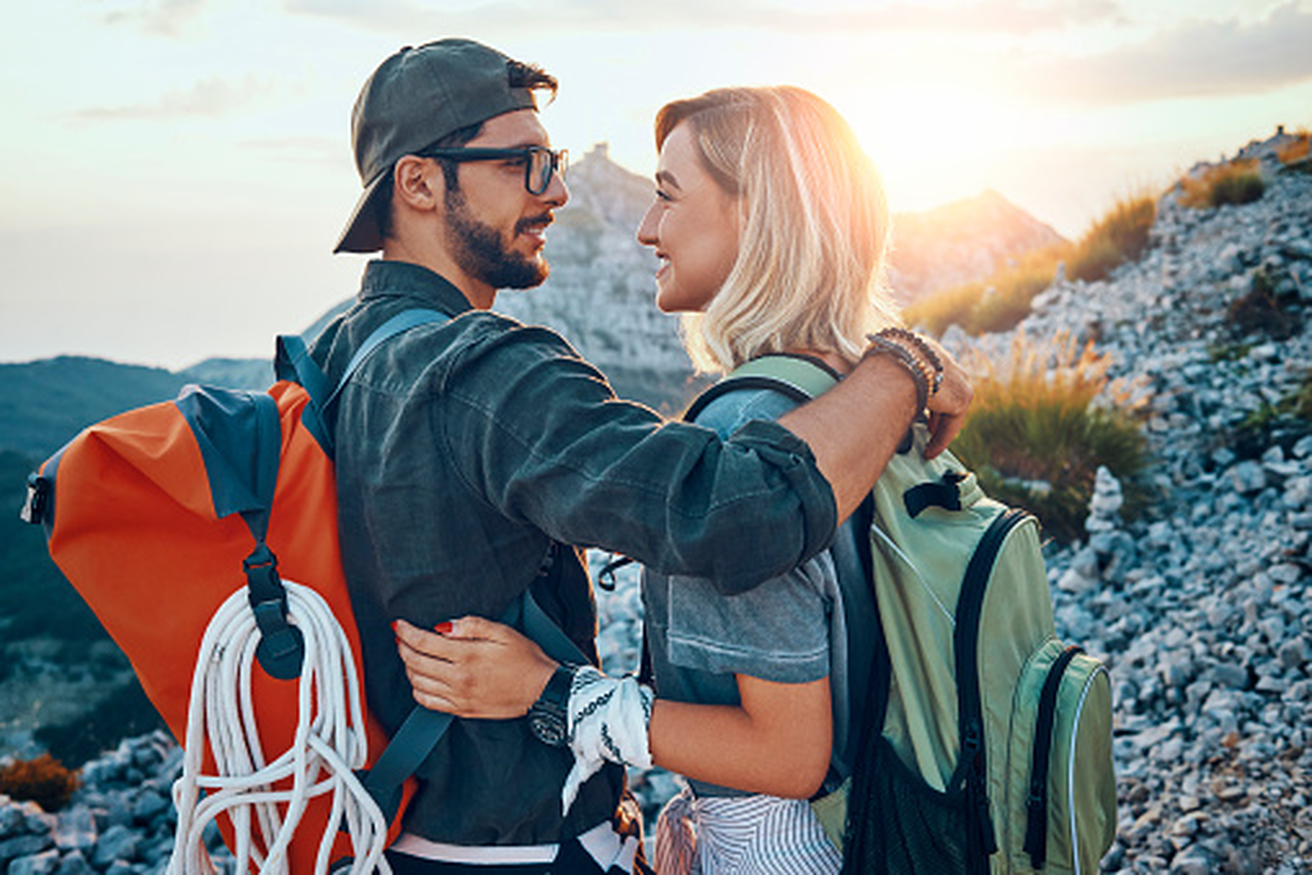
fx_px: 1276
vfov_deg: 37.9
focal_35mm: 35
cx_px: 656
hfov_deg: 54.4
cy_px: 438
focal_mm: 35
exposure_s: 1/400
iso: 640
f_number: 5
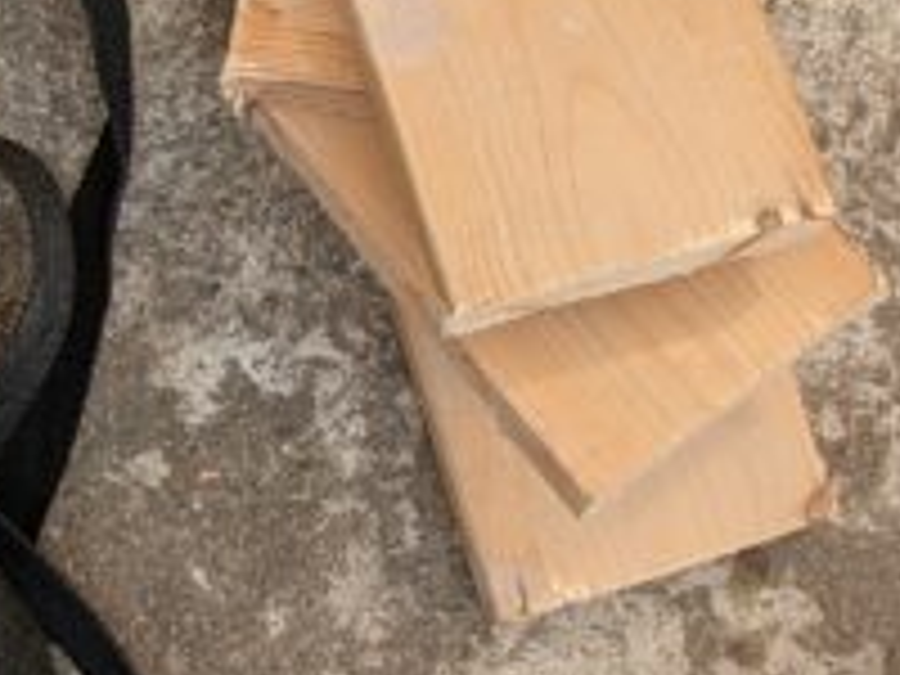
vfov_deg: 12.0
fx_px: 3198
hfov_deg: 15.7
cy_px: 88
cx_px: 4
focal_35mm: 123
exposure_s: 1/547
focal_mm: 6.81
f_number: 1.85
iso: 45
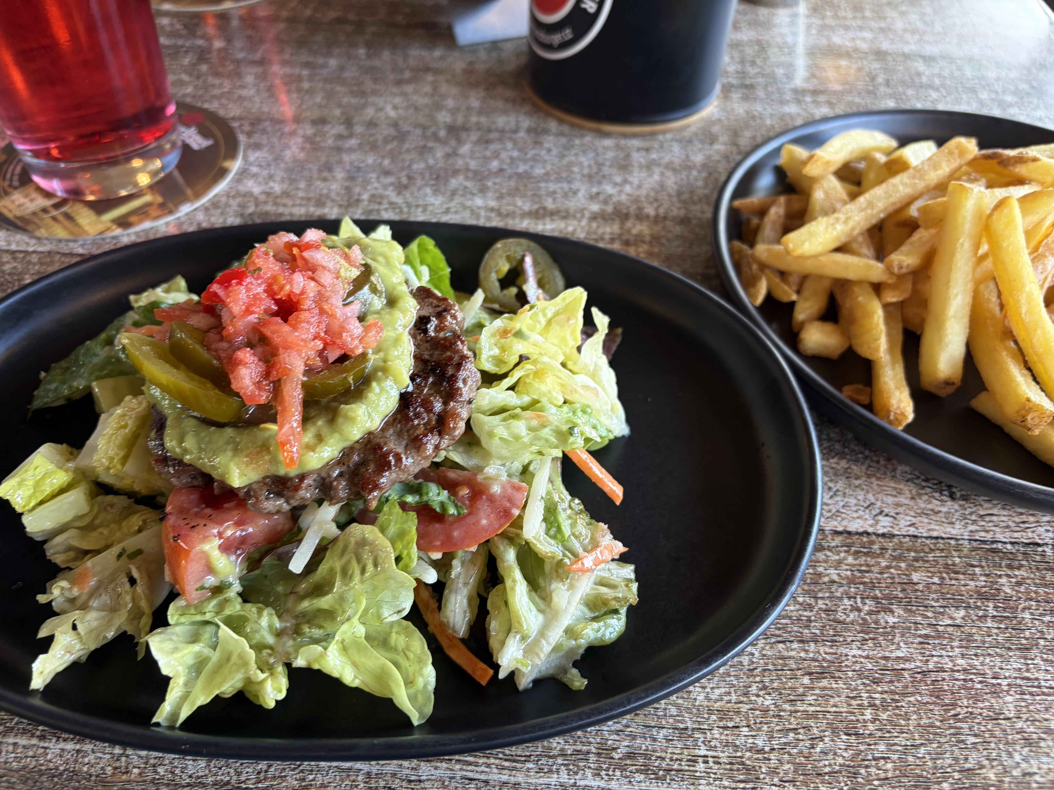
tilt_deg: -48.3
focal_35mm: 26
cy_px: 395
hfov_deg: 67.3
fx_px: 792
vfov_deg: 53.1
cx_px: 527
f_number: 1.6
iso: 80
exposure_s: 1/50
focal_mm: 5.96
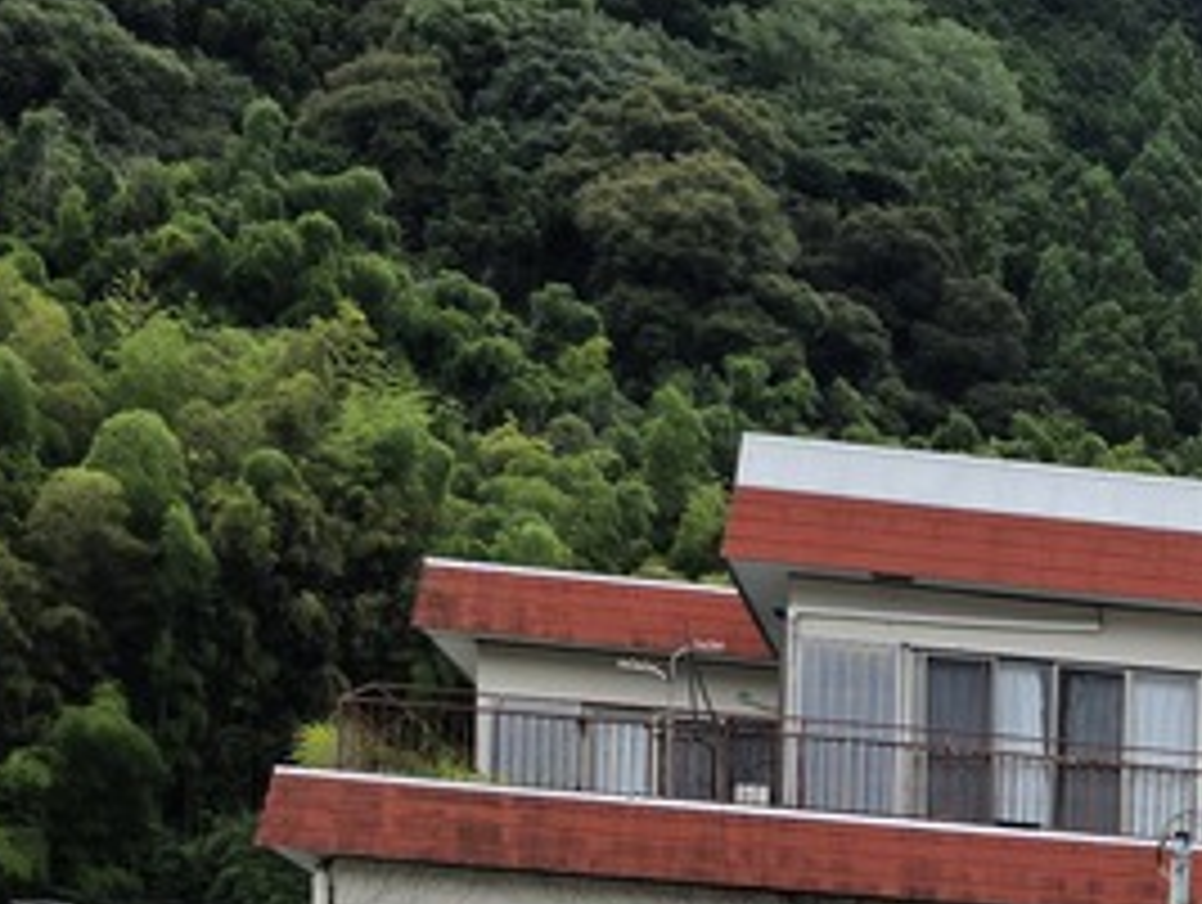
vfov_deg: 15.3
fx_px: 2990
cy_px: 1538
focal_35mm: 86
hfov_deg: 20.5
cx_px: 1607
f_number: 1.7
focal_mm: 6.3
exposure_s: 1/3628
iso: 80
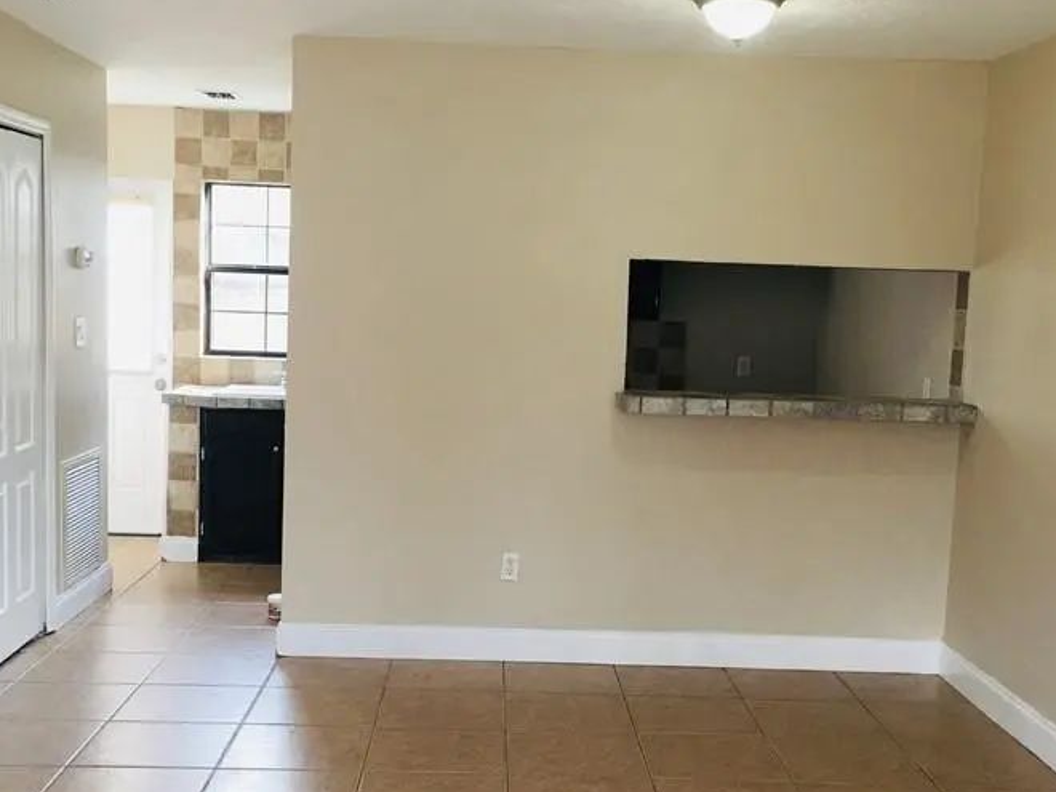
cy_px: 454
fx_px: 1373
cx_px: 525
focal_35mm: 45
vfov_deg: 32.1
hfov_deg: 42.1
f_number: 2.2
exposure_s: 1/30
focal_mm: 4.15
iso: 32
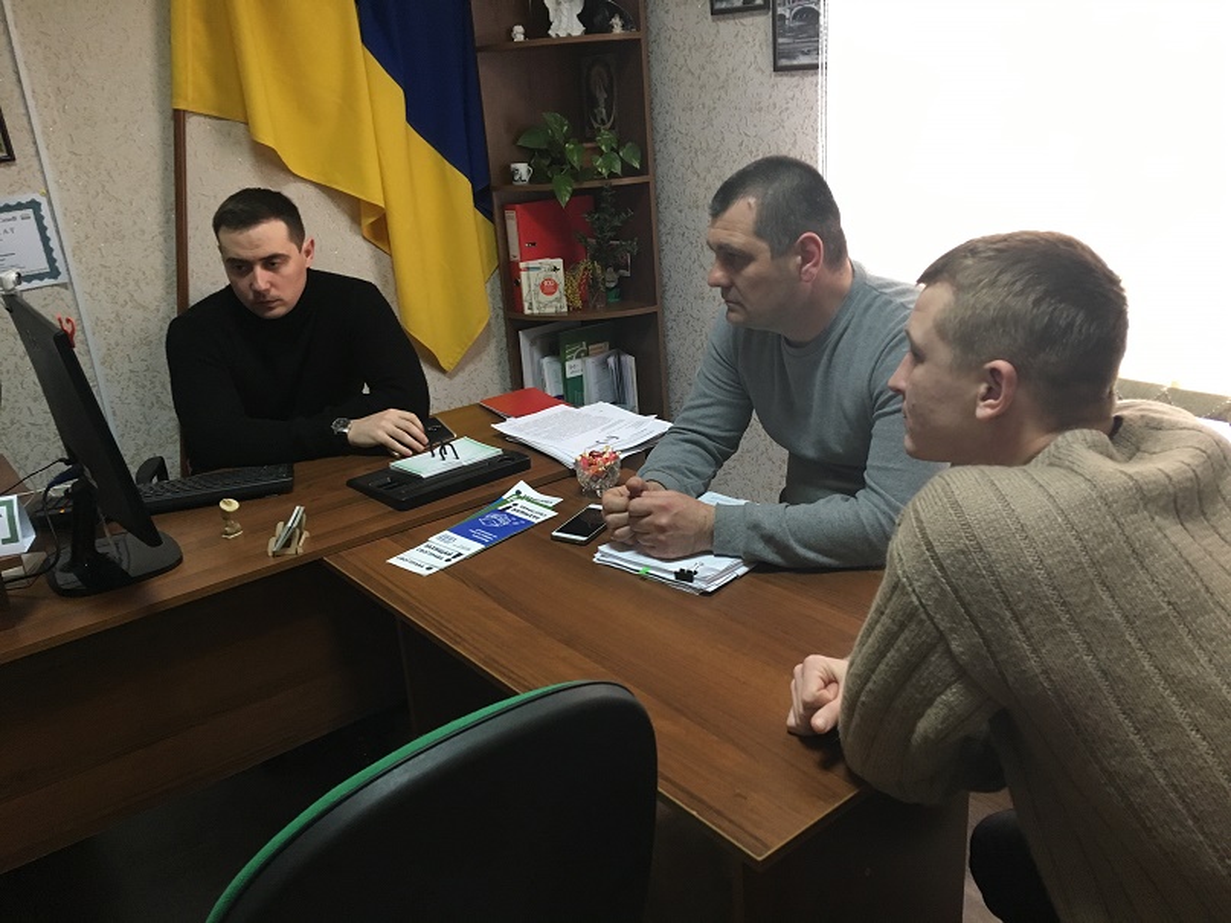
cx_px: 616
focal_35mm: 29
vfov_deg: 48.2
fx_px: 1031
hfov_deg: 61.7
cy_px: 462
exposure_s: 1/33
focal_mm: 4.15
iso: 160
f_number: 2.2
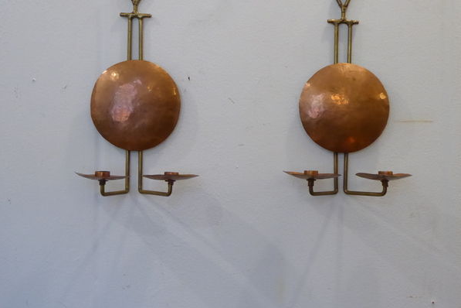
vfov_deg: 20.0
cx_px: 230
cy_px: 143
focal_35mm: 68
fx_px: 871
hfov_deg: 29.7
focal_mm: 10.9
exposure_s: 1/30
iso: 800
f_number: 4.3
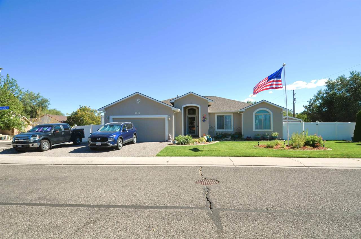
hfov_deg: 90.1
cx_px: 180
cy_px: 120
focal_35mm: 18
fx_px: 180
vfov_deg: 67.2
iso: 110
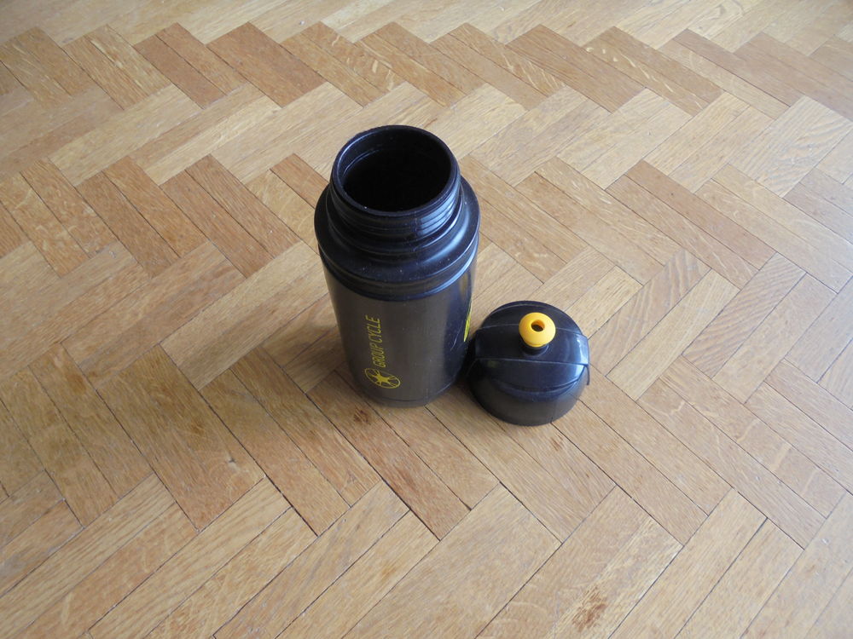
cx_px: 426
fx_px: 641
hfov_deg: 67.3
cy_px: 320
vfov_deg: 53.1
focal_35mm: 26
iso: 100
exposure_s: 1/30
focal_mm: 4.6
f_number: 3.5
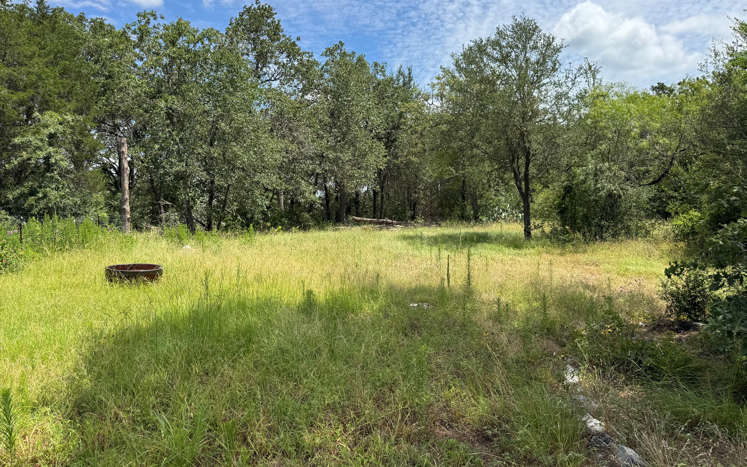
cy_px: 213
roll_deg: +0.9
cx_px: 372
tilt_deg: -0.8
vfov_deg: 47.5
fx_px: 529
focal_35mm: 26
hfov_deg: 70.4
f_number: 1.78
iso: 80
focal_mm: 6.76
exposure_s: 1/3413
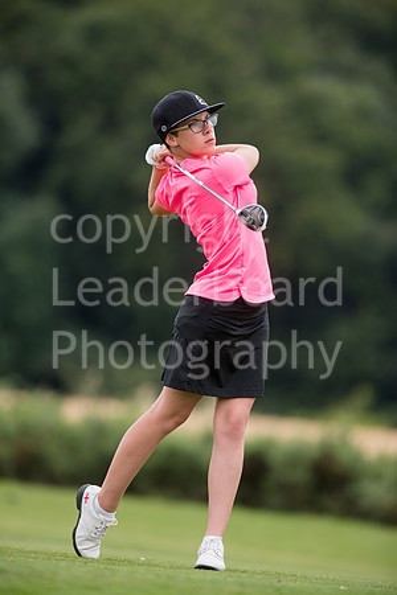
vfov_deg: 6.9
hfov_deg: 4.6
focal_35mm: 300
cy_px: 298
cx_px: 198
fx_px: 4962
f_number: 4
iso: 400
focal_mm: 300
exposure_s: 1/1600
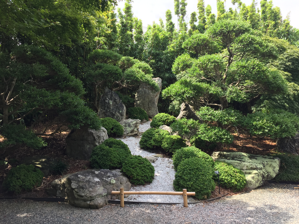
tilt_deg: +1.9
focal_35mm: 29
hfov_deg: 61.7
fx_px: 250
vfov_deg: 48.2
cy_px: 112
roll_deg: -1.2
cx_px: 150
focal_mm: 4.15
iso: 32
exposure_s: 1/391
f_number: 2.2
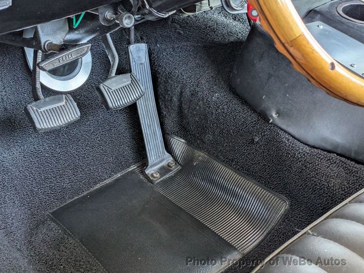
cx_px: 177
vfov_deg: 28.5
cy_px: 132
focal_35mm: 51
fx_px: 536
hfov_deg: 37.5
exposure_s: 1/37.9
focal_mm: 4.53
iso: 96
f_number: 1.7
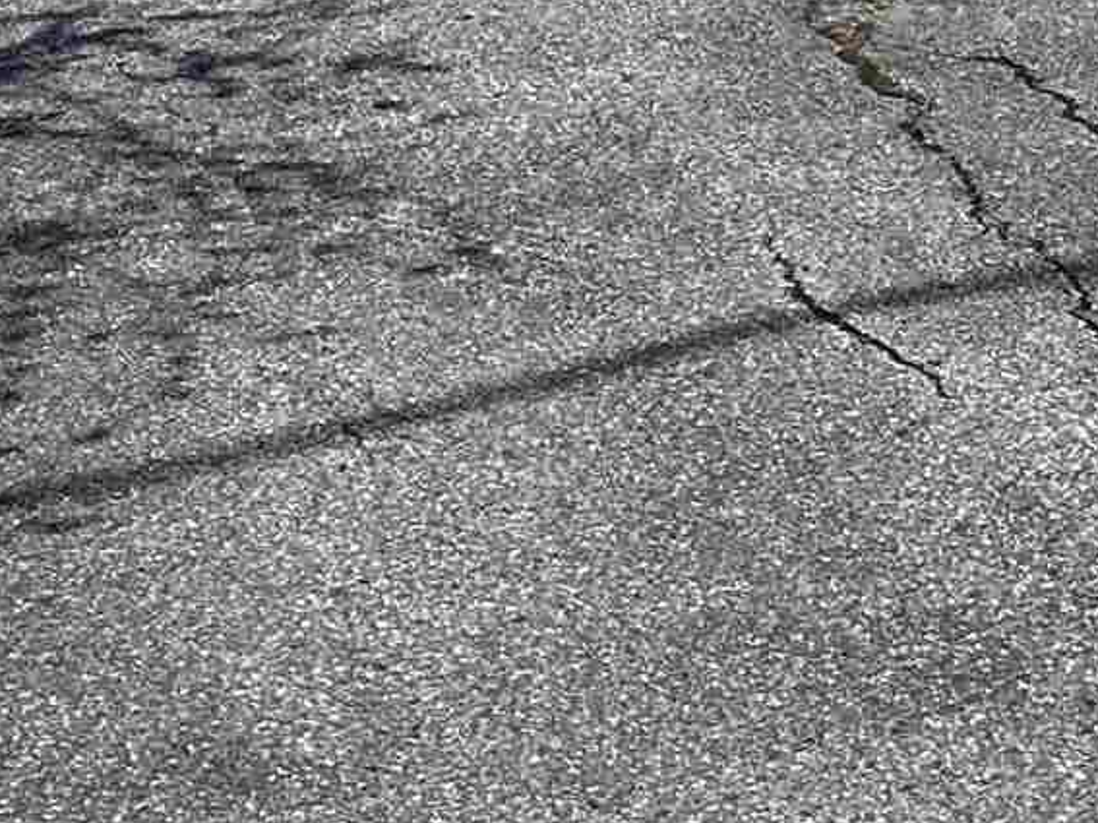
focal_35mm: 130
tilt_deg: -0.8
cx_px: 1234
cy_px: -968
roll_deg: -0.9
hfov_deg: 14.8
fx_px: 4123
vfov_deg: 10.3
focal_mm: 6.86
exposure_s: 1/3597
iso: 80
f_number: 1.78
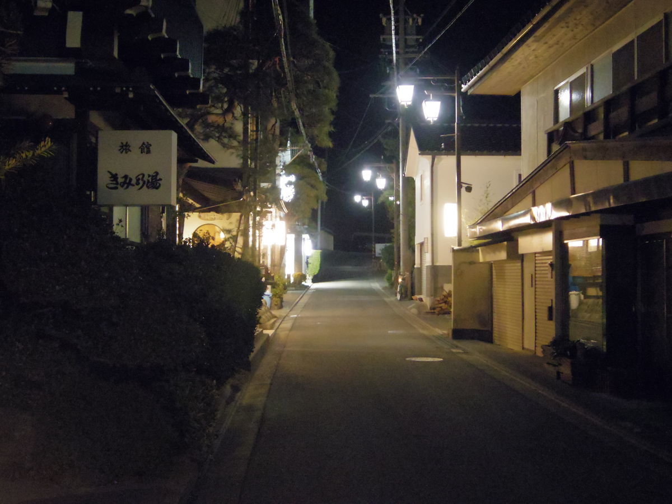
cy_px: 252
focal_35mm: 47
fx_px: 912
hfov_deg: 40.4
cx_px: 336
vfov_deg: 30.9
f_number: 1.9
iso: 3200
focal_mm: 8.5
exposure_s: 1/20
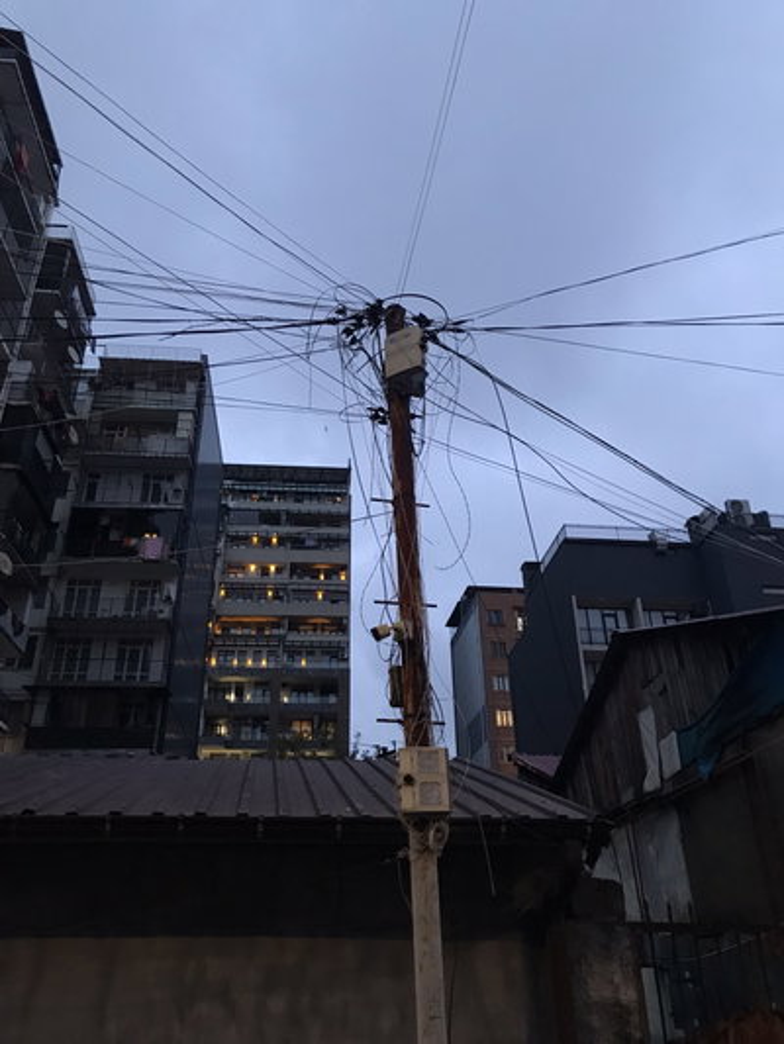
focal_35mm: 28
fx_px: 845
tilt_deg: +30.1
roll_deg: +0.6
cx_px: 392
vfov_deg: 63.4
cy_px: 522
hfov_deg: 49.8
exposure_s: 1/17
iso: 64
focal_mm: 3.99
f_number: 1.8
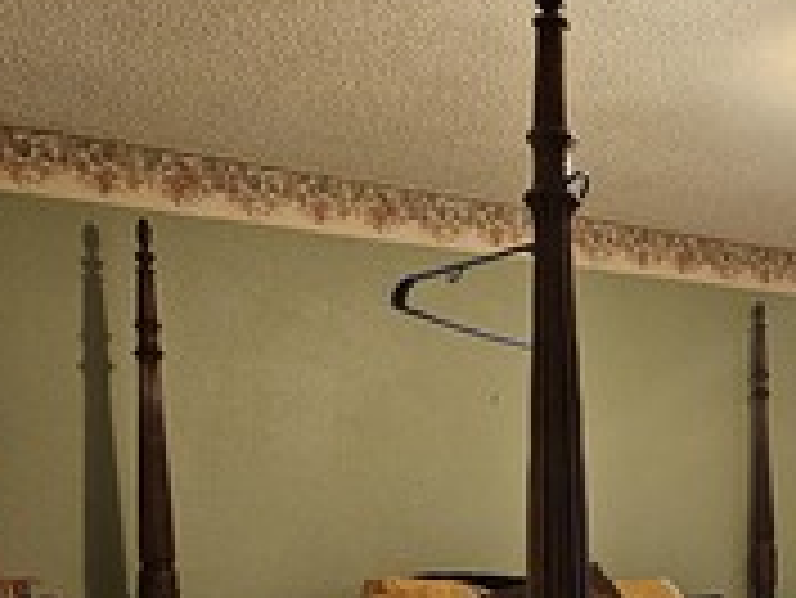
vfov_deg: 29.2
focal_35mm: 47
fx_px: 1082
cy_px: 580
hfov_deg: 34.2
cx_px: 904
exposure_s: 1/30
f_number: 2.2
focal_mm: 2.2
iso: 500
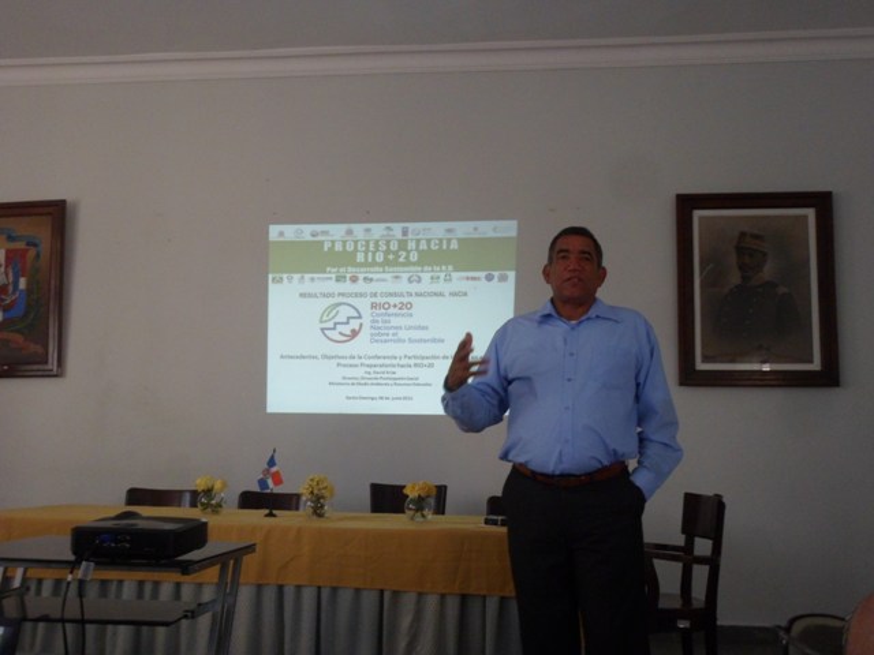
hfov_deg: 51.4
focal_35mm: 36
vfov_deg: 39.7
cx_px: 437
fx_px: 909
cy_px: 328
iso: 200
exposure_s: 1/45
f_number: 3.8
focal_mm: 6.6
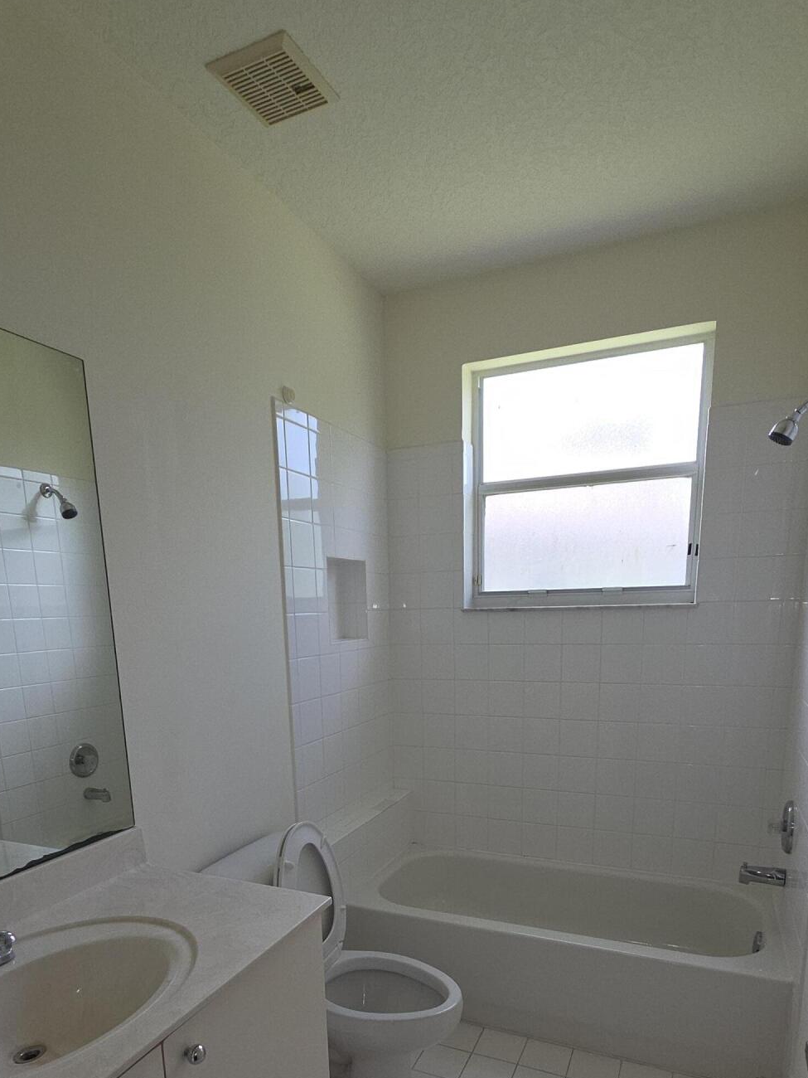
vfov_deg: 78.0
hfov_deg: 65.9
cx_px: 386
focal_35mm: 20
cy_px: 752
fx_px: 622
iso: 50
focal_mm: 2.2
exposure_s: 1/156
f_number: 2.2
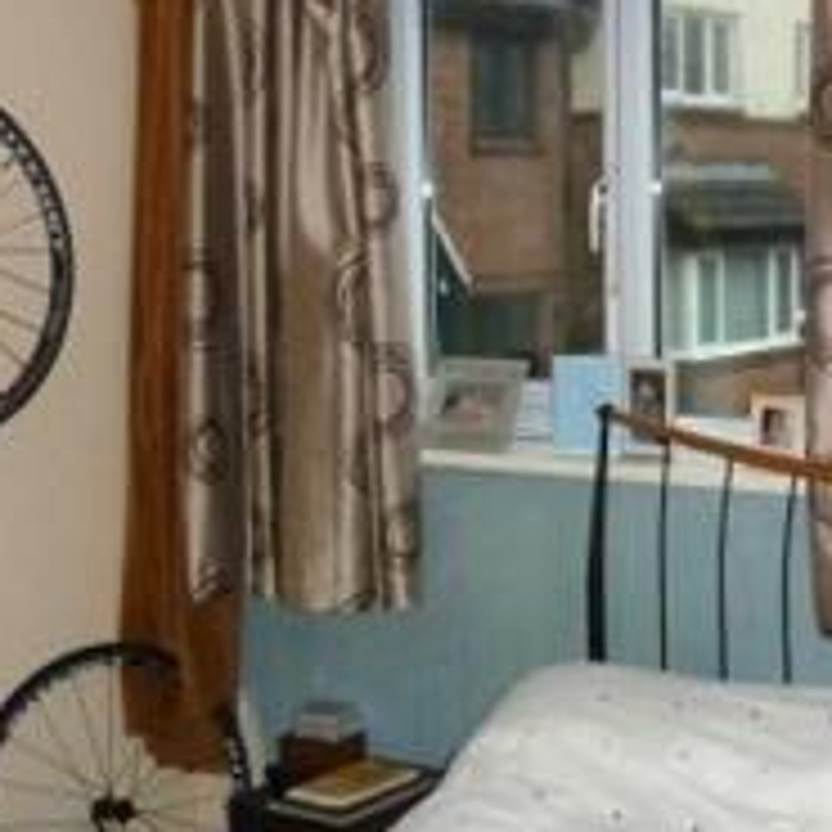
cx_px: 641
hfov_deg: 25.4
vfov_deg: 25.7
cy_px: 425
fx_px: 1822
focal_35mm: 67
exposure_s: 1/60
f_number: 3.3
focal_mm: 4.3
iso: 320
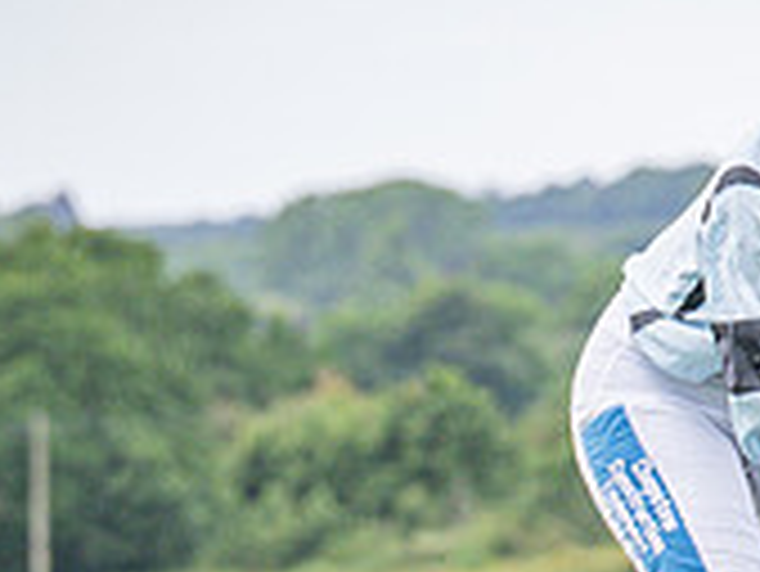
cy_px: 744
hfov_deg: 2.8
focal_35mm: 718
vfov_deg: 2.1
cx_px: 294
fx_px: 15775
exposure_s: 1/1600
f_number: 4
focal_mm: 101
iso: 400
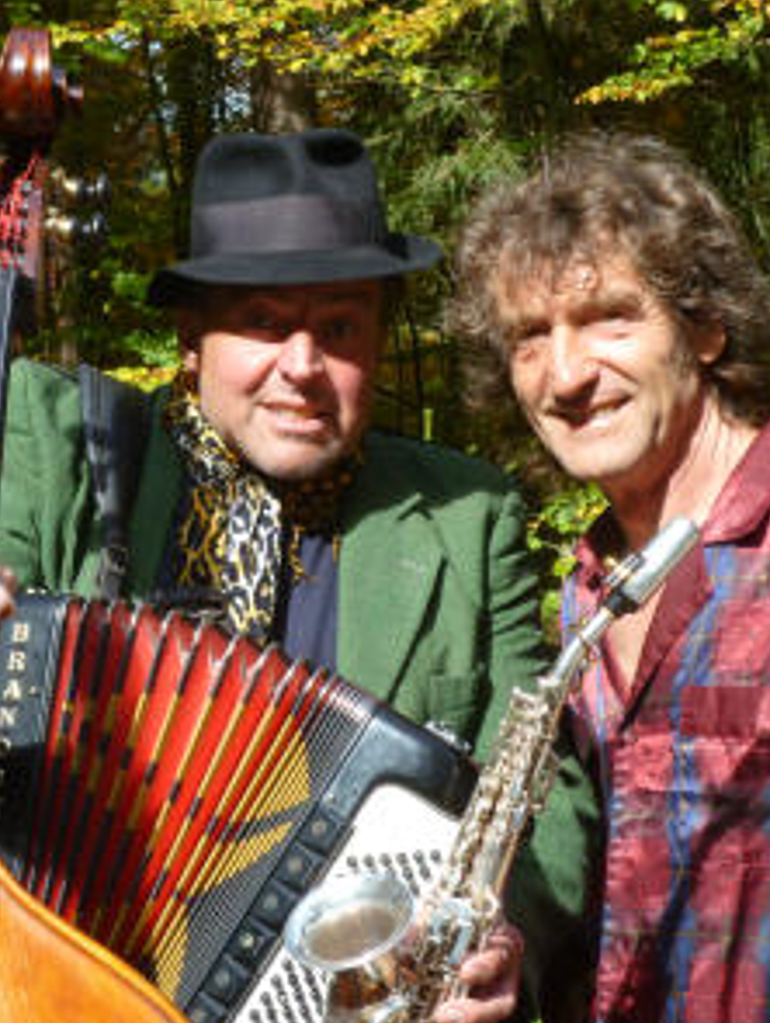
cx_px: 83
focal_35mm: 88
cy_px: 513
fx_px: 2604
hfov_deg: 16.6
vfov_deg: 22.2
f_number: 5.2
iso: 80
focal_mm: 11.5
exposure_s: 1/80
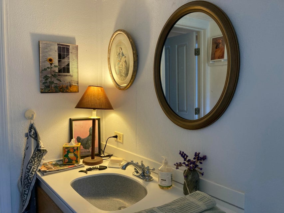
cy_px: 106
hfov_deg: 63.4
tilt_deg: -3.2
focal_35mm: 28
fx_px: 230
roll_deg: +0.5
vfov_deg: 49.8
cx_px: 142
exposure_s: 1/60
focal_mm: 3.99
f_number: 1.8
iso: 160
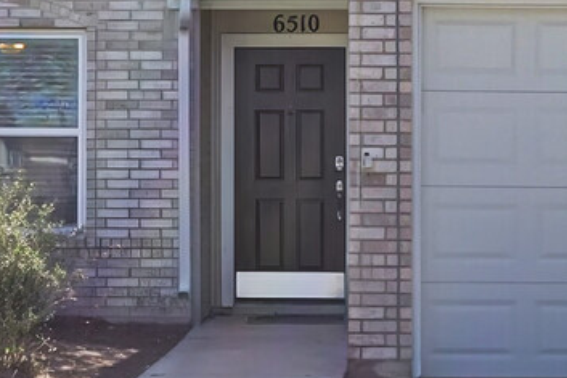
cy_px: 98
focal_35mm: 163
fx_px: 2566
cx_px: 421
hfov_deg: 12.6
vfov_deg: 8.4
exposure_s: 1/200
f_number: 14
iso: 160
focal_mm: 24
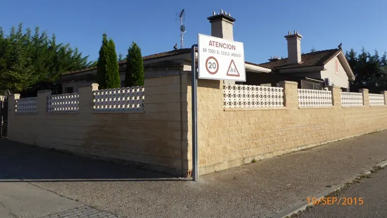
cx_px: 190
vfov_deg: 41.2
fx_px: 287
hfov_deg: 67.9
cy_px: 81
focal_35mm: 28
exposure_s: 1/1300
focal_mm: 4.3
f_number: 3.3
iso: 100
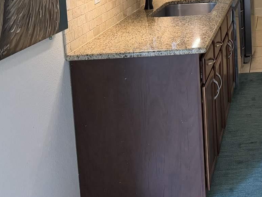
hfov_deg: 26.6
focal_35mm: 64
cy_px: -34
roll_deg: +1.8
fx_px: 484
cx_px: 321
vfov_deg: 21.4
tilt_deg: -5.3
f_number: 1.78
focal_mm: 6.76
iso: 200
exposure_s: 1/120
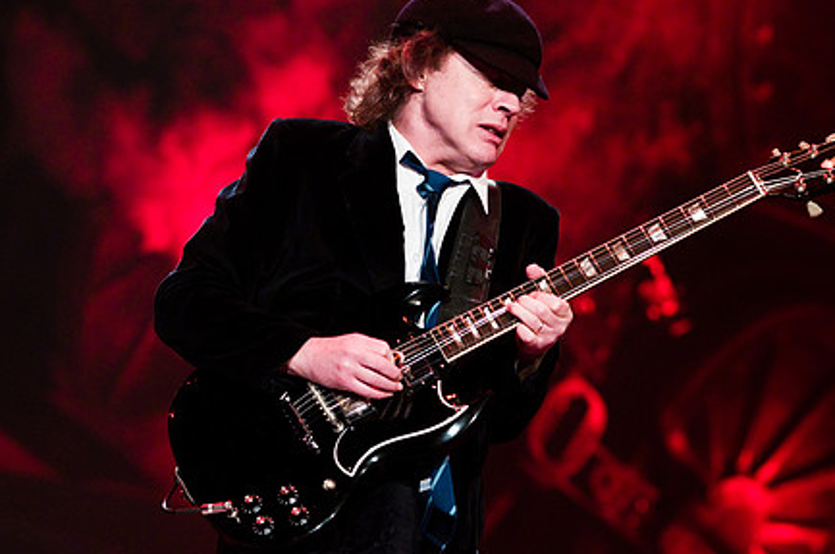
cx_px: 542
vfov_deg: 6.2
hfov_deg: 9.3
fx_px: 5116
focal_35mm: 221
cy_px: 285
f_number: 4
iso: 800
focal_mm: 110
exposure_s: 1/250
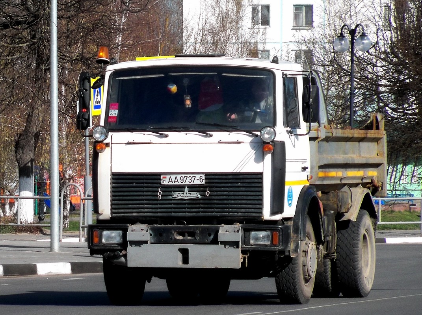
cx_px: 211
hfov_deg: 6.9
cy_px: 158
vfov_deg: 5.2
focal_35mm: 286
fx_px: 3482
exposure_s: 1/1600
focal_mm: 50.6
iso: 200
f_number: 4.5
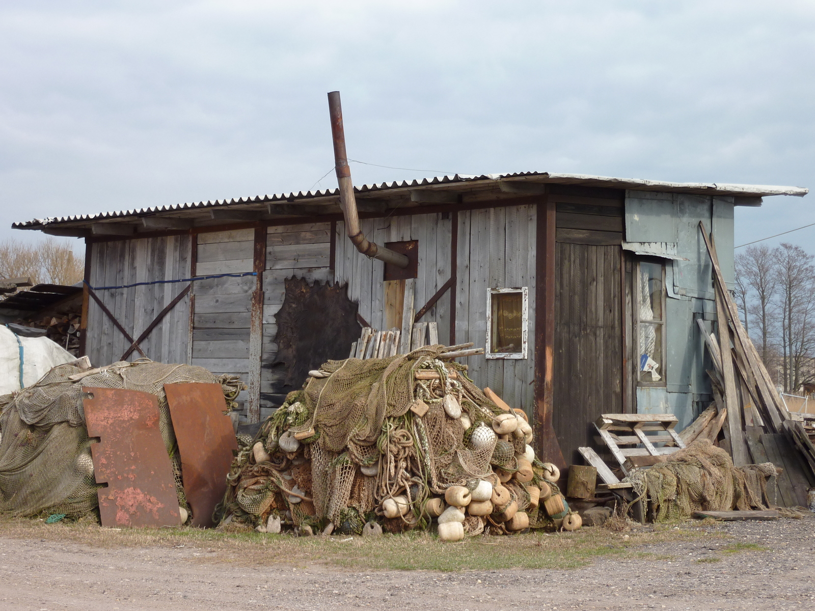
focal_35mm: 59
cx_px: 408
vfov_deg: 24.8
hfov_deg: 32.7
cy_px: 306
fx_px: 1389
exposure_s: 1/200
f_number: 3.9
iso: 80
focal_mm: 9.7
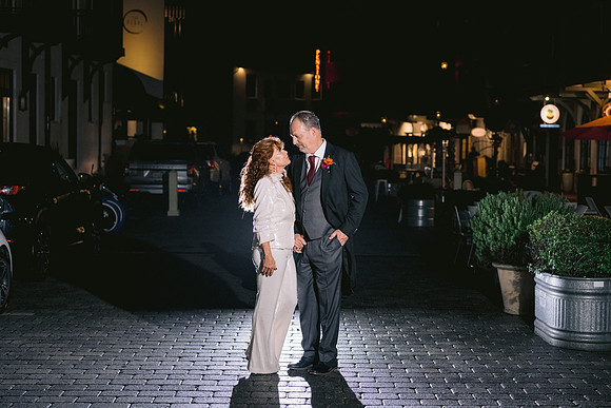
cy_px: 183
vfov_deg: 23.7
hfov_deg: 35.0
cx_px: 316
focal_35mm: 57
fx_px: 970
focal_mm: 50
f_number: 2.8
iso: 1250
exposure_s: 1/160
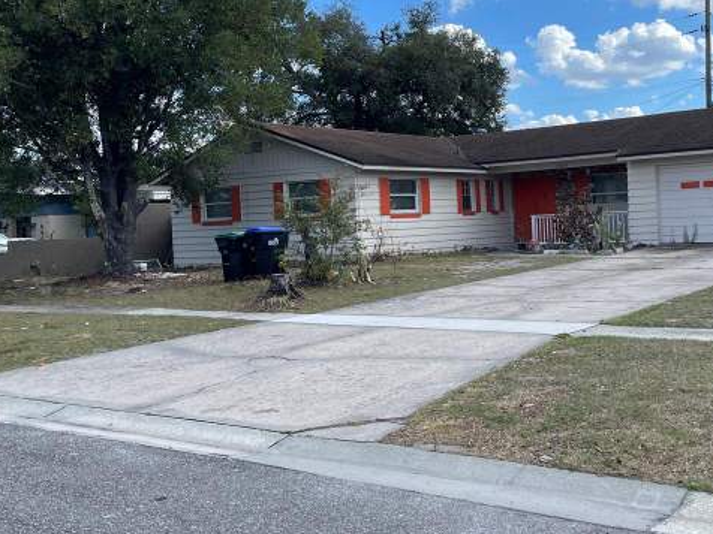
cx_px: 496
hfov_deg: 43.9
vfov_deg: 34.3
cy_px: 232
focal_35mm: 42
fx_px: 865
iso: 32
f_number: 1.6
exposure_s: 1/2203
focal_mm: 5.1
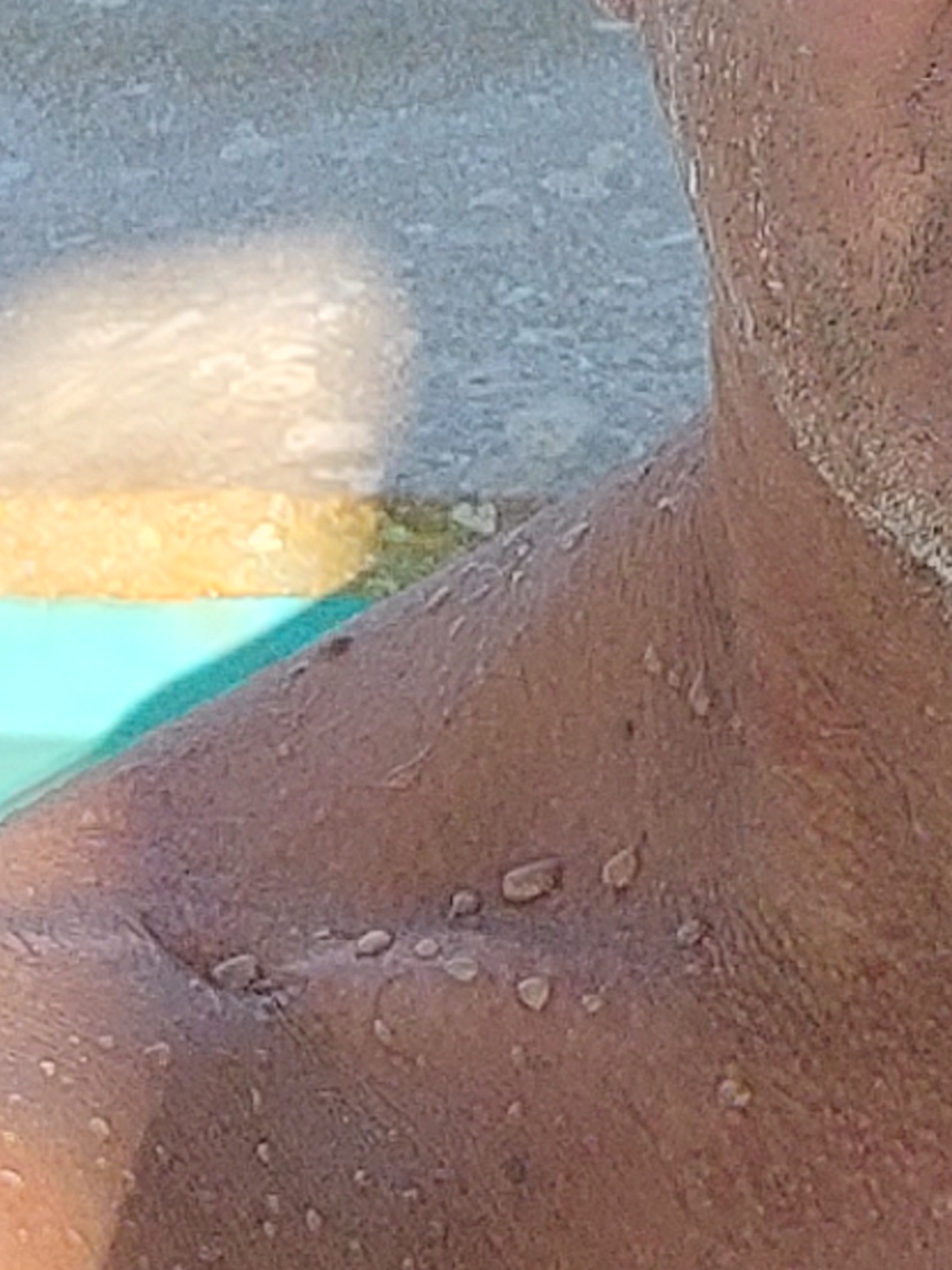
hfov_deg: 17.8
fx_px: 2897
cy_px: -382
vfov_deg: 22.2
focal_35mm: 79
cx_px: 1138
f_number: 2.45
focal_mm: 3.26
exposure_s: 1/1012
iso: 50
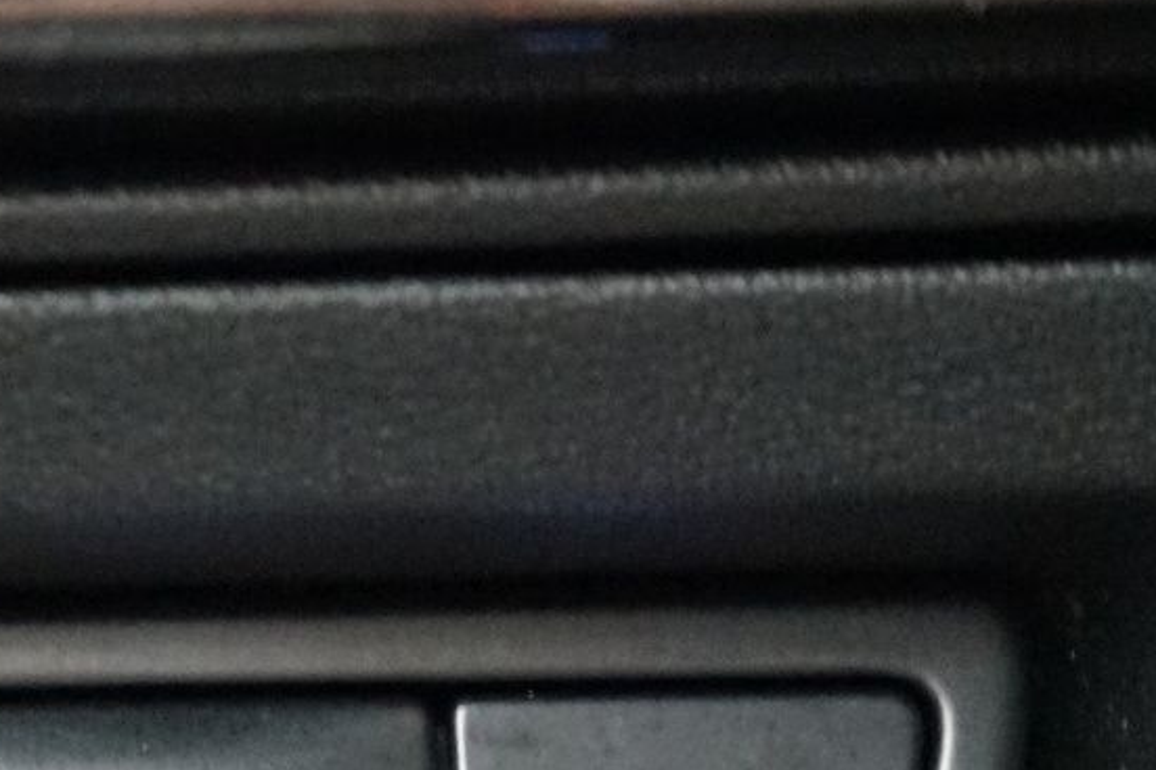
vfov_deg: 7.6
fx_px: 5812
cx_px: -731
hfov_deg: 10.8
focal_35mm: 181
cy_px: 744
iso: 6400
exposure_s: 1/13
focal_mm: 40
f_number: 4
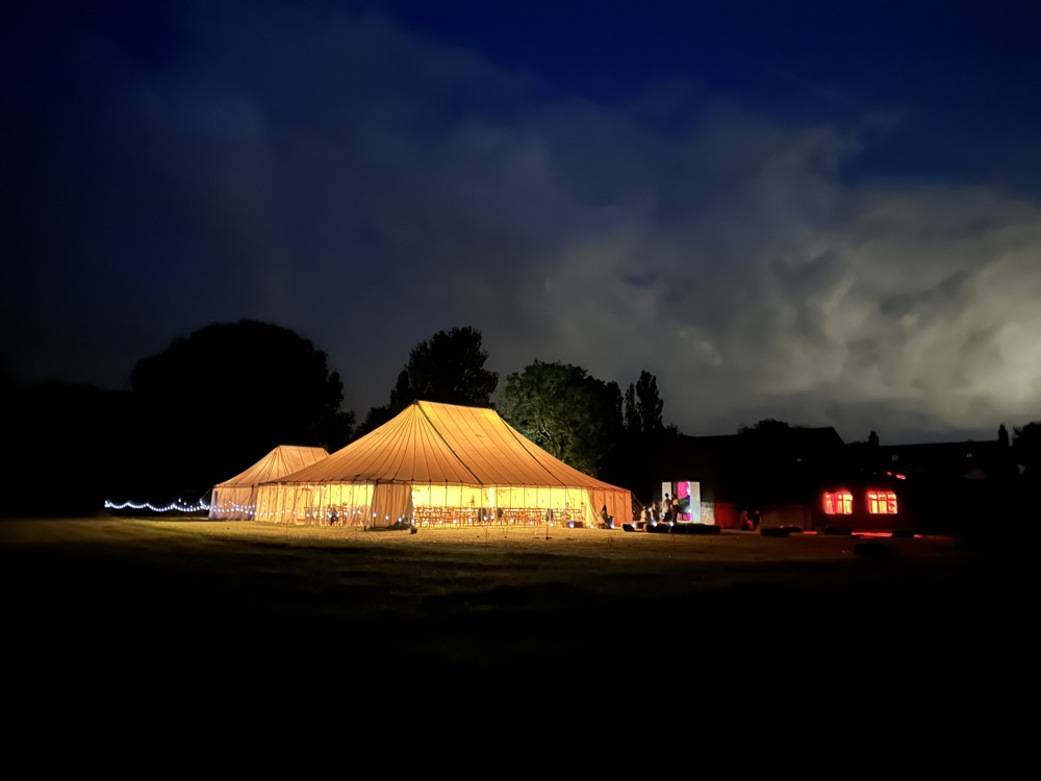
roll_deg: -1.5
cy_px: 390
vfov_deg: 56.8
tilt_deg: +8.0
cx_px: 520
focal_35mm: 24
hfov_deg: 71.6
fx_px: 722
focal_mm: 6.86
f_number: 1.78
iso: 8000
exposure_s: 1/5
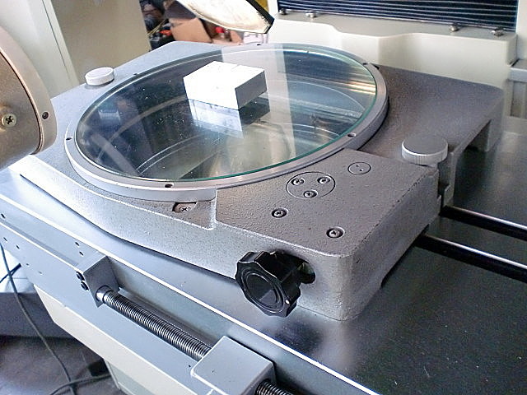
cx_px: 264
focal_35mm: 35
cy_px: 198
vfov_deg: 40.7
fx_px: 533
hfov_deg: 52.6
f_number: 3.1
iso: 500
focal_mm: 6.3
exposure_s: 1/60
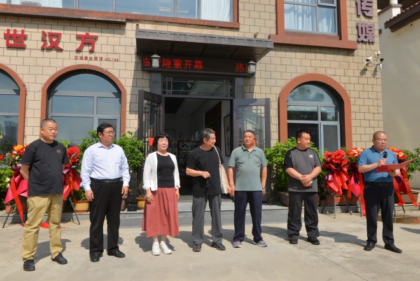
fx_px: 339
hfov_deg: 63.6
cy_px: 140
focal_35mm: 29
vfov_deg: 45.0
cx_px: 210
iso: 100
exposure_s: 1/200
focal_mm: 29
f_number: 11
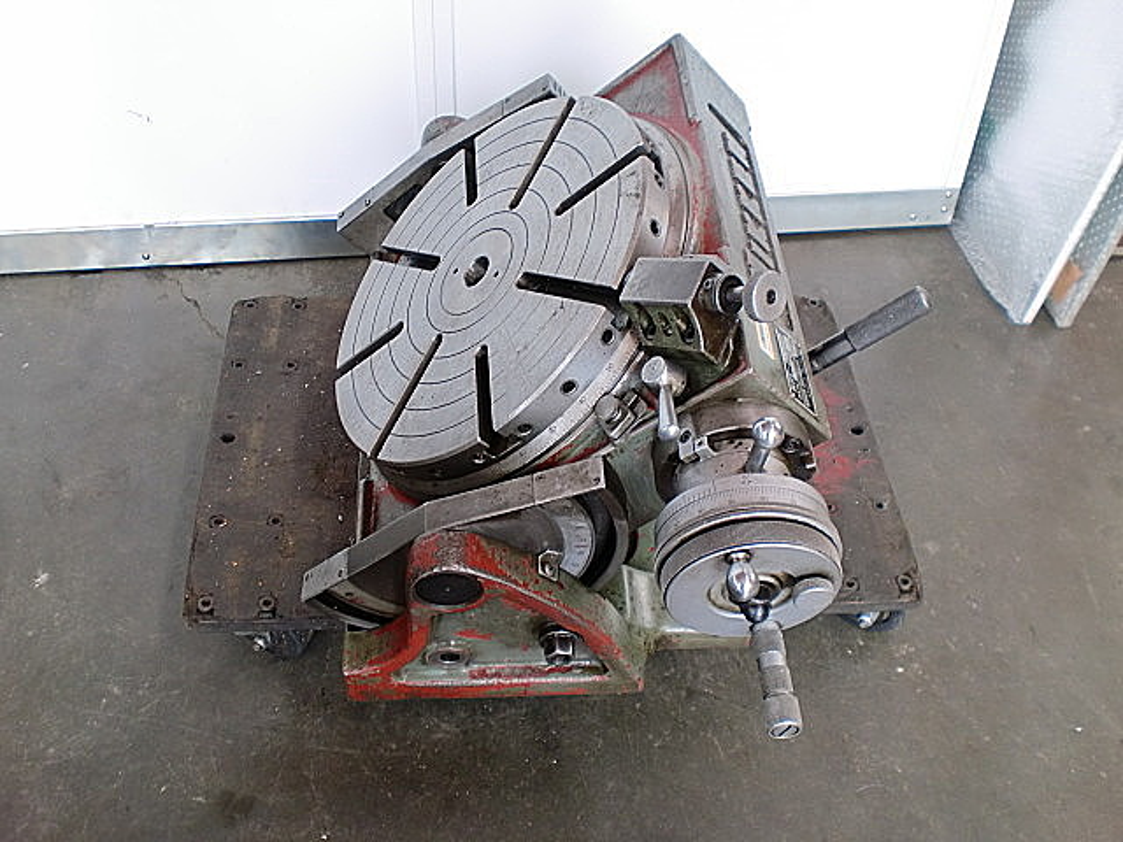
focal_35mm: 35
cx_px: 562
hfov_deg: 52.6
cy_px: 421
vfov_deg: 40.7
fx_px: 1135
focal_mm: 6.3
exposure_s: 1/60
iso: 100
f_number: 3.1
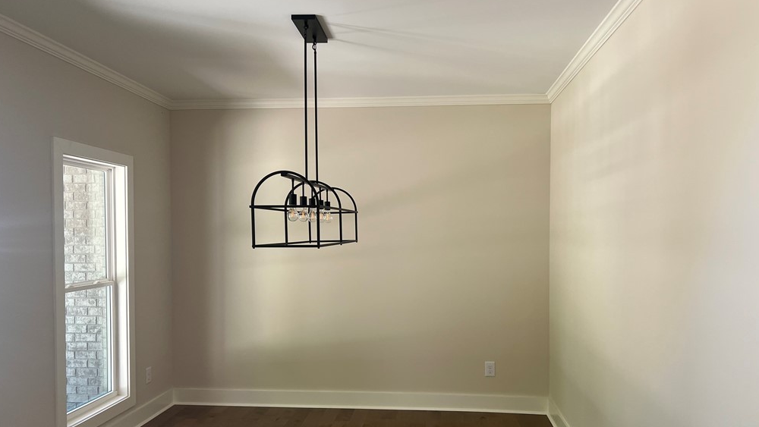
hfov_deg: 66.1
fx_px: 584
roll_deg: +0.6
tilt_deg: -0.7
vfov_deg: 40.1
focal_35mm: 29
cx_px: 380
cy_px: 245
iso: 100
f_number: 1.5
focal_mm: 5.7
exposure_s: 1/121
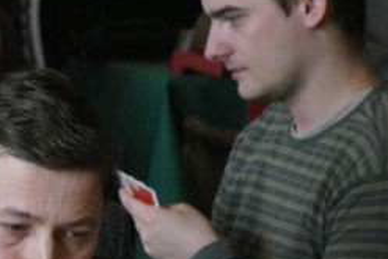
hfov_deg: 3.0
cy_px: 221
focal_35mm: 681
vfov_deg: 2.0
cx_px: 33
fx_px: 7344
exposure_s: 1/25
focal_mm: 160
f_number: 10
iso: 1600
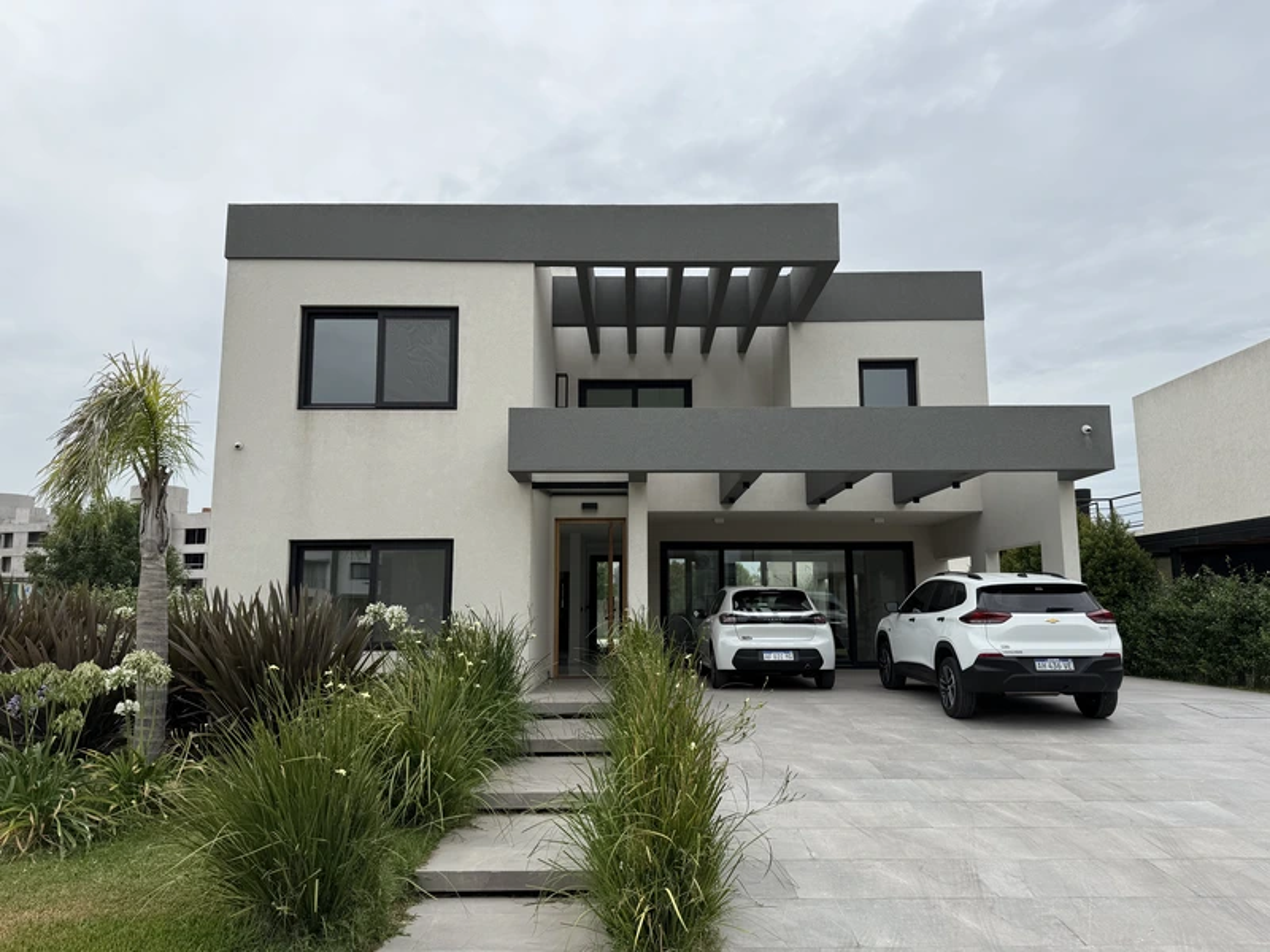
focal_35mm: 24
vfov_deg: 56.8
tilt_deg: +8.8
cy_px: 476
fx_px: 881
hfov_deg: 71.6
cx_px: 635
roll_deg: -0.2
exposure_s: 1/4167
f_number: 1.78
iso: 80
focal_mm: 6.76
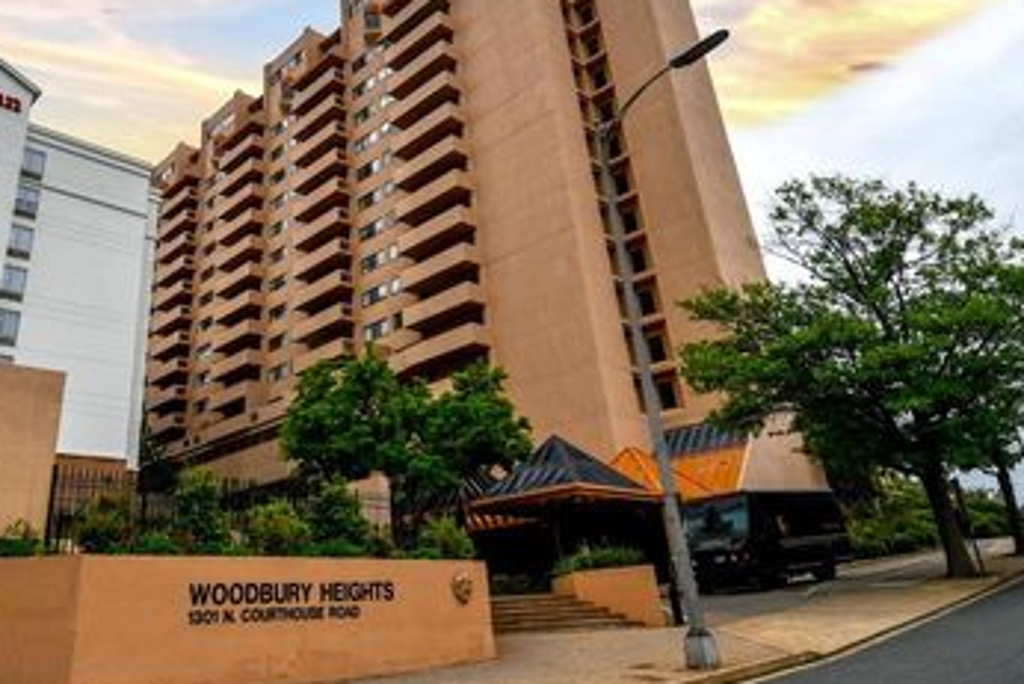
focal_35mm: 26
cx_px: 317
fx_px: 740
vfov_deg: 49.0
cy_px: 247
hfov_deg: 66.9
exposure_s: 1/320
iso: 100
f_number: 9
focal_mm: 12
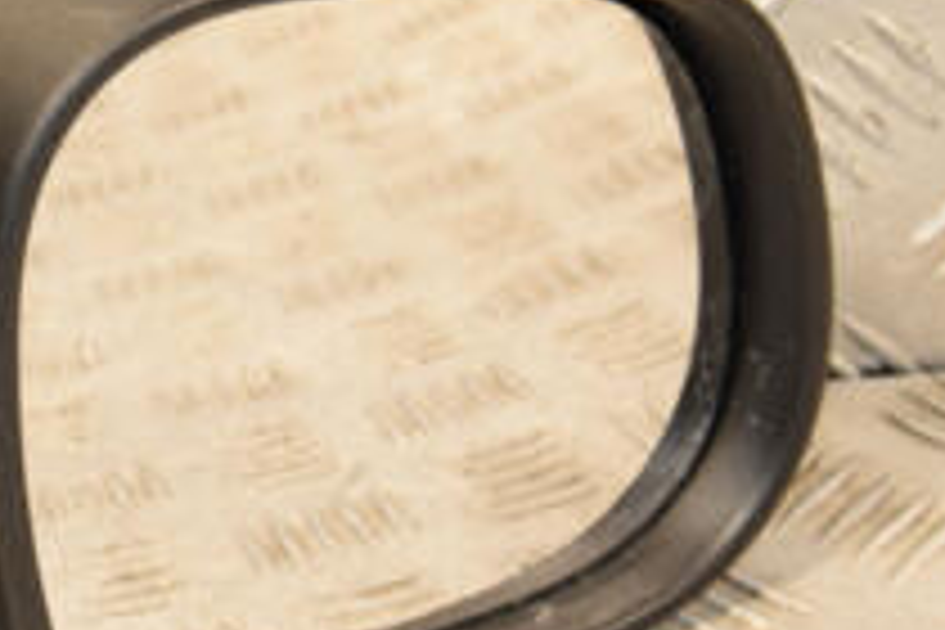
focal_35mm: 223
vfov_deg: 6.2
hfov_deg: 9.1
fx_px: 5853
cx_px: -94
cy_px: 292
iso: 800
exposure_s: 1/200
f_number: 5.6
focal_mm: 52
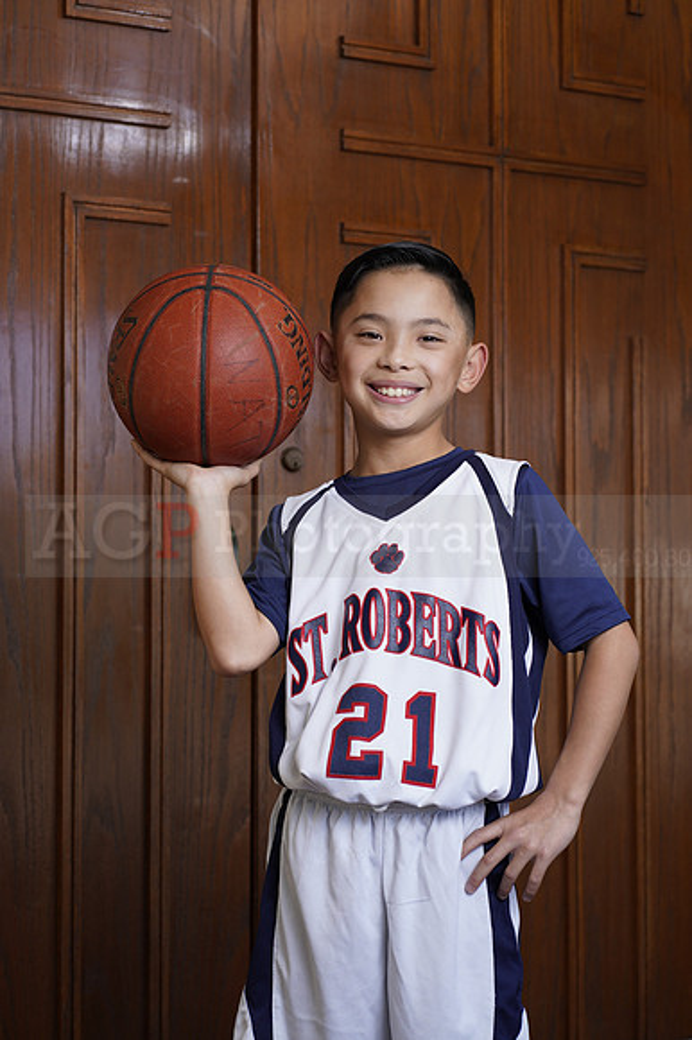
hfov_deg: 16.1
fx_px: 2454
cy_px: 520
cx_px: 346
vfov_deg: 23.9
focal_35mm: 85
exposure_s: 1/250
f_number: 5.6
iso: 200
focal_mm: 85
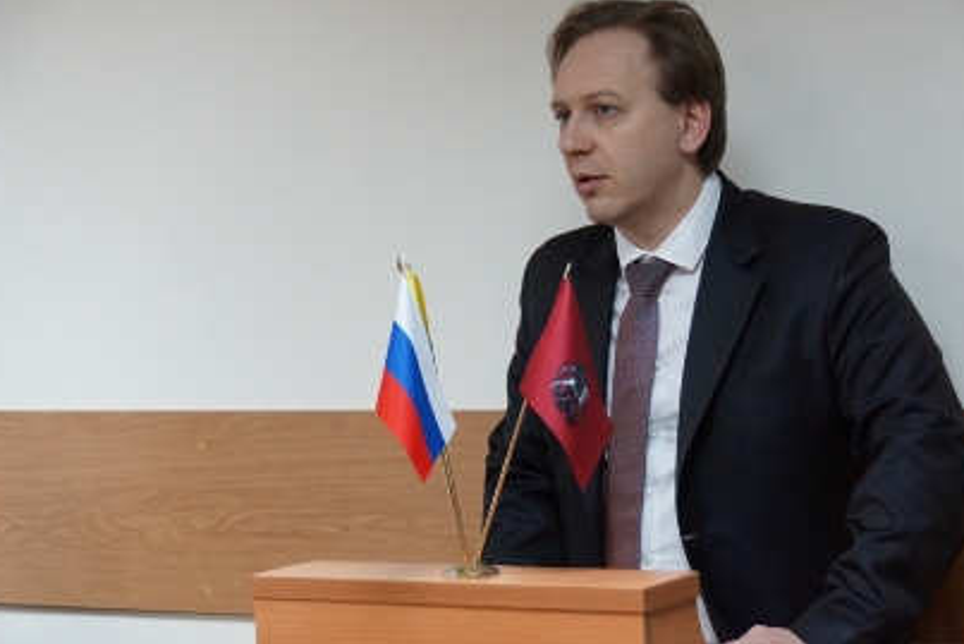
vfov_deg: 13.7
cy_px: 334
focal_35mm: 100
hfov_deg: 20.4
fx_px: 2679
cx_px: 502
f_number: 5
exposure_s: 1/80
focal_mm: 60
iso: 2000
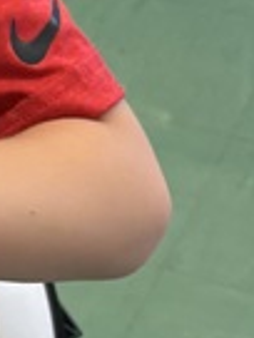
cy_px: 236
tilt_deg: -37.5
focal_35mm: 196
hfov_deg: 7.1
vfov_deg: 10.1
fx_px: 1918
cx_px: -393
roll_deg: +0.7
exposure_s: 1/60
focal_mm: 5.96
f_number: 1.6
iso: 100
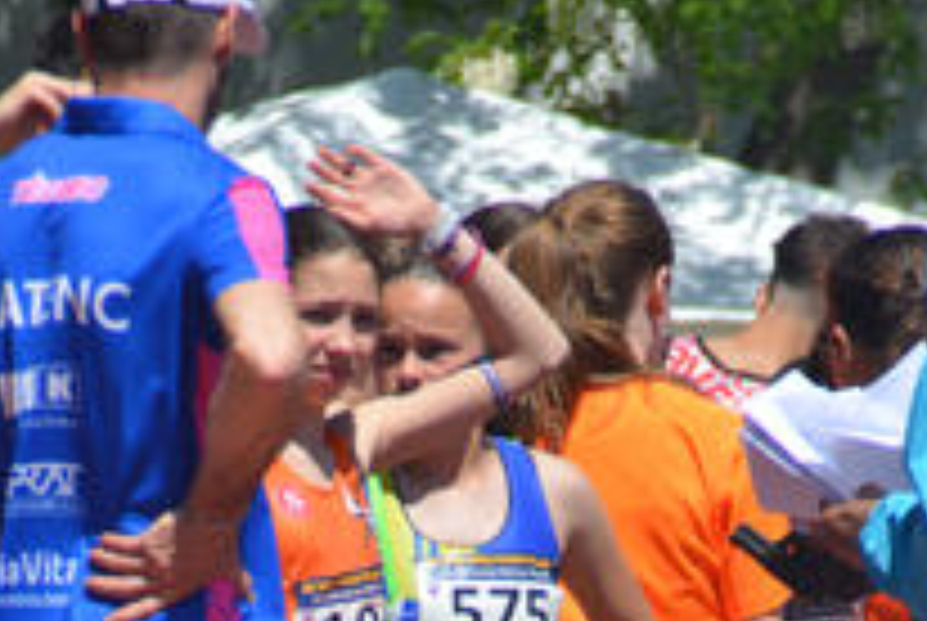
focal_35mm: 872
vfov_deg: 1.6
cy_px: 1310
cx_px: 284
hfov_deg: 2.4
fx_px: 22486
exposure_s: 1/1600
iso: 400
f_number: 7.1
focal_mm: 200
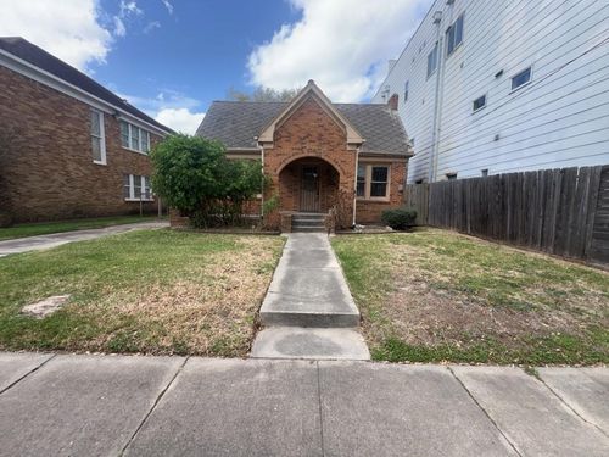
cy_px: 228
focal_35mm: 13
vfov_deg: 89.9
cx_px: 304
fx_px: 229
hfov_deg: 106.2
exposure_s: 1/602
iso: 32
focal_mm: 1.57
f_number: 1.8
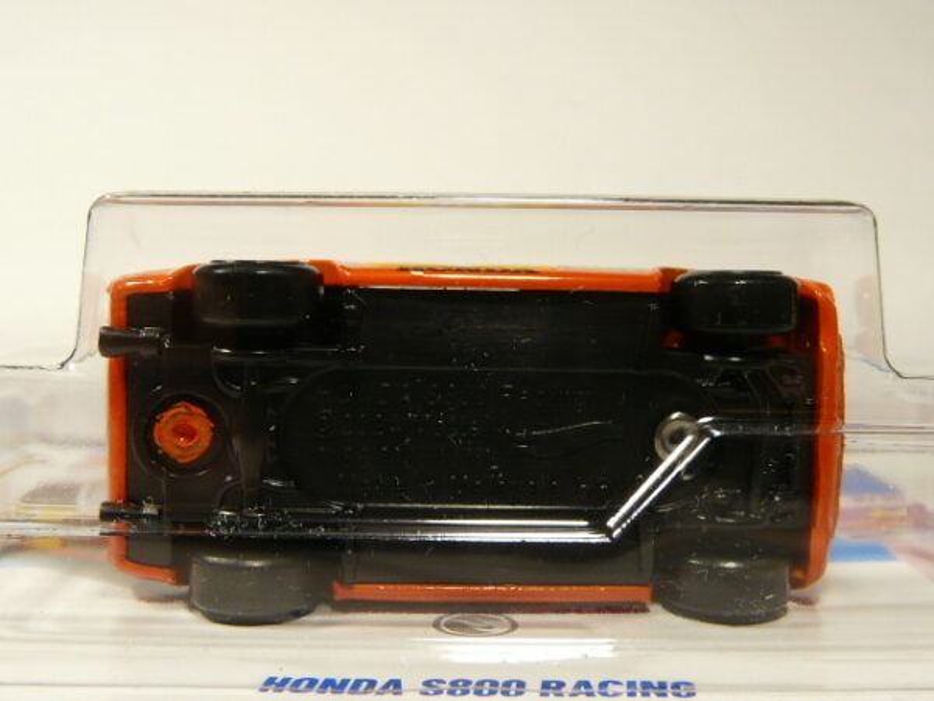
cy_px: 350
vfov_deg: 32.2
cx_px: 467
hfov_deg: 42.1
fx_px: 1214
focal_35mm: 45
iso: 100
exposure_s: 1/80
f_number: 2.8
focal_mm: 4.6
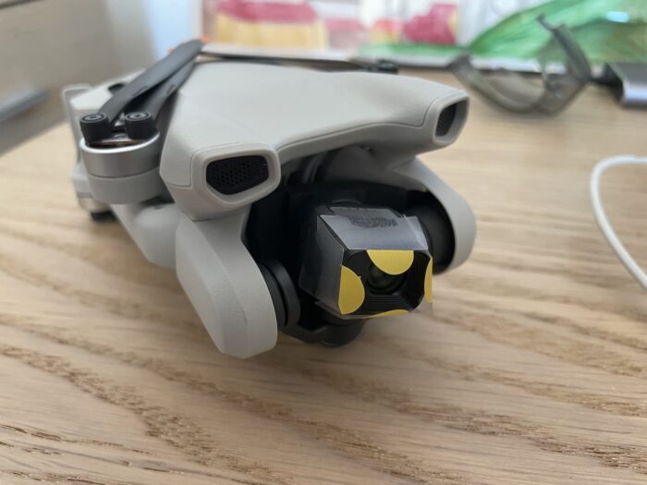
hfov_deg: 67.3
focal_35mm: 26
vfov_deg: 53.1
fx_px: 486
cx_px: 324
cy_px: 242
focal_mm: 4.2
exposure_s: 1/60
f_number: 1.6
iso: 320
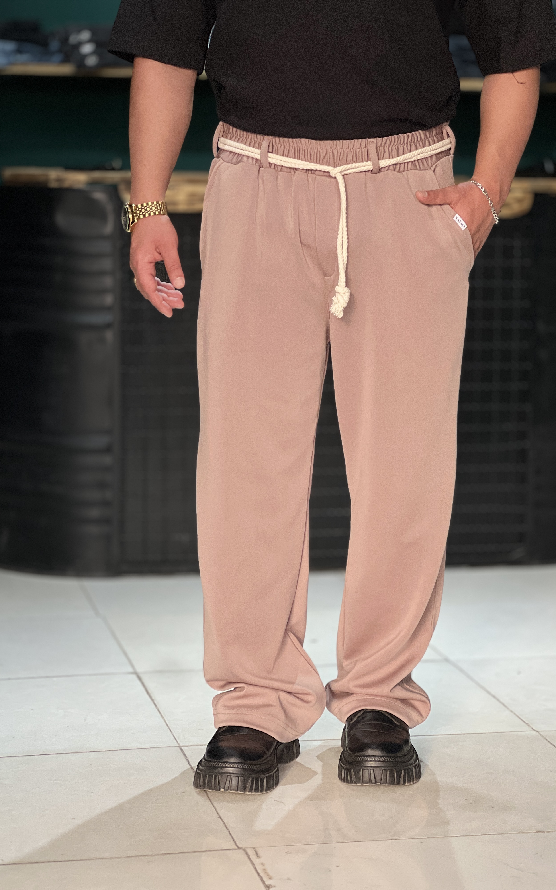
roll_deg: -1.4
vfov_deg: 25.2
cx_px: 318
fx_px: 1988
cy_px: 444
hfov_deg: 15.9
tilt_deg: -5.4
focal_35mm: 82
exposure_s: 1/121
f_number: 2.8
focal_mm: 9
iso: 100
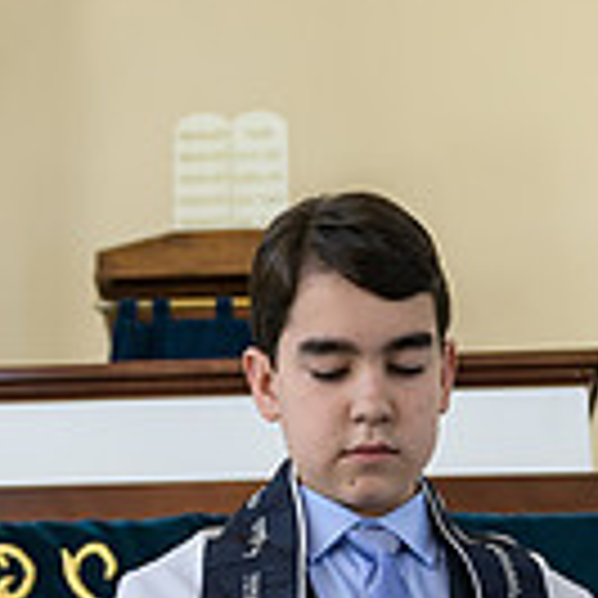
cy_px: 551
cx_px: 117
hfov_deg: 17.3
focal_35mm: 100
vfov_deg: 17.1
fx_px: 1954
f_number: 3.2
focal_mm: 27
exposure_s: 1/125
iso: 400
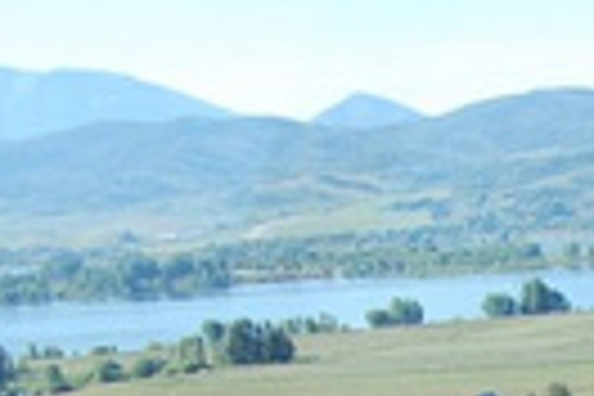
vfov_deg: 8.9
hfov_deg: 13.1
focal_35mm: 145
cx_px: 968
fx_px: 2392
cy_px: 801
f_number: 7.1
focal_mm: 20
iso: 200
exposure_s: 1/200
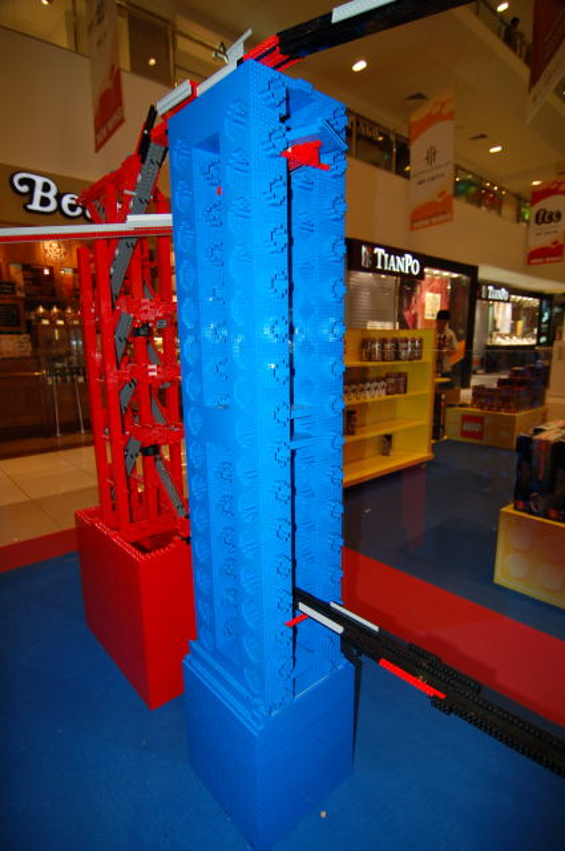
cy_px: 426
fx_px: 425
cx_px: 282
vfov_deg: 90.1
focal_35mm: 18
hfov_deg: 67.2
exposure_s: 1/60
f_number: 4
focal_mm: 12
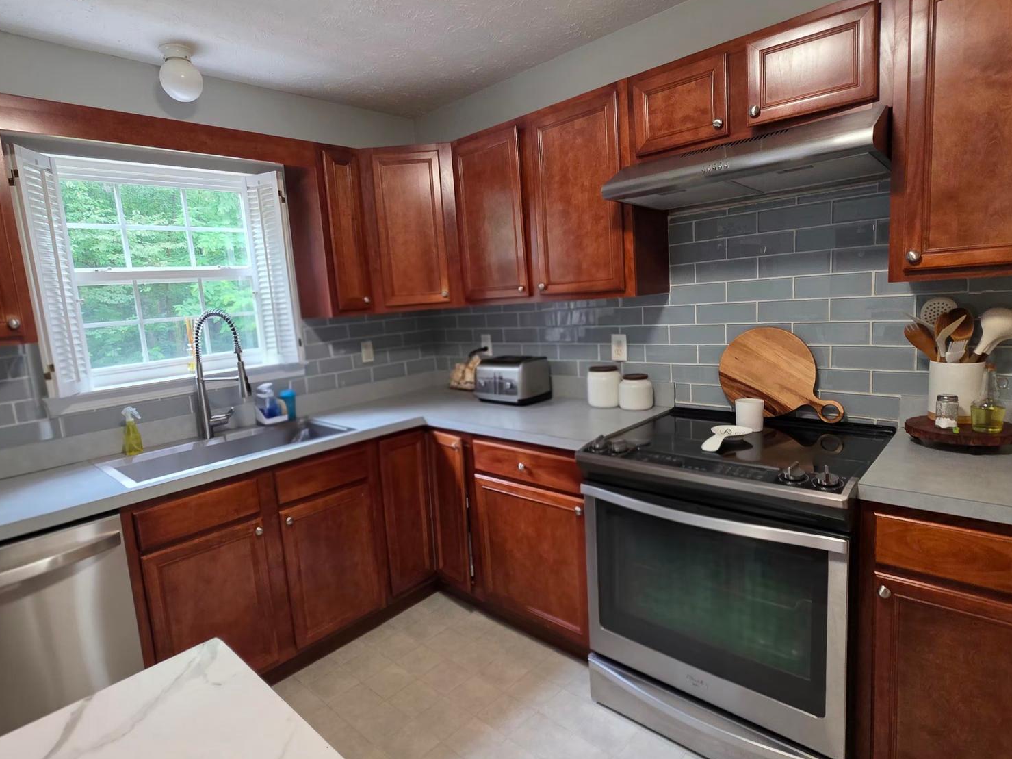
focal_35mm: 18
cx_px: 482
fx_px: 526
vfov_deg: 71.6
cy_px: 378
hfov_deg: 87.7
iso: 250
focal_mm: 2.2
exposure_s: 1/60.2
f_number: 1.9
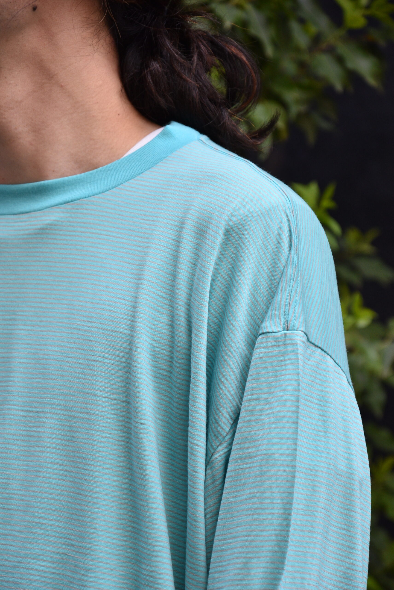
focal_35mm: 158
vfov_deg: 13.0
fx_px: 2581
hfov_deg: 8.7
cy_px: 295
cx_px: 197
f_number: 5.6
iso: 500
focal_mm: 105
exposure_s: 1/250
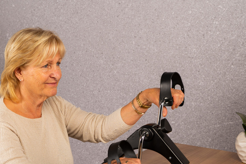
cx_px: 73
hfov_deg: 27.1
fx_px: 506
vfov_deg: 18.3
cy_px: 119
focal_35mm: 74
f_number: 8
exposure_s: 1/200
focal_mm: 36
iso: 200
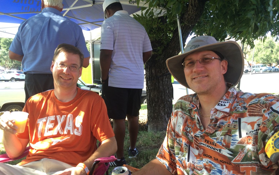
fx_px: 236
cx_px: 139
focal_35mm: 31
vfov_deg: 40.4
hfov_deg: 61.2
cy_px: 106
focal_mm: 4.15
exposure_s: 1/120
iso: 32
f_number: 2.2
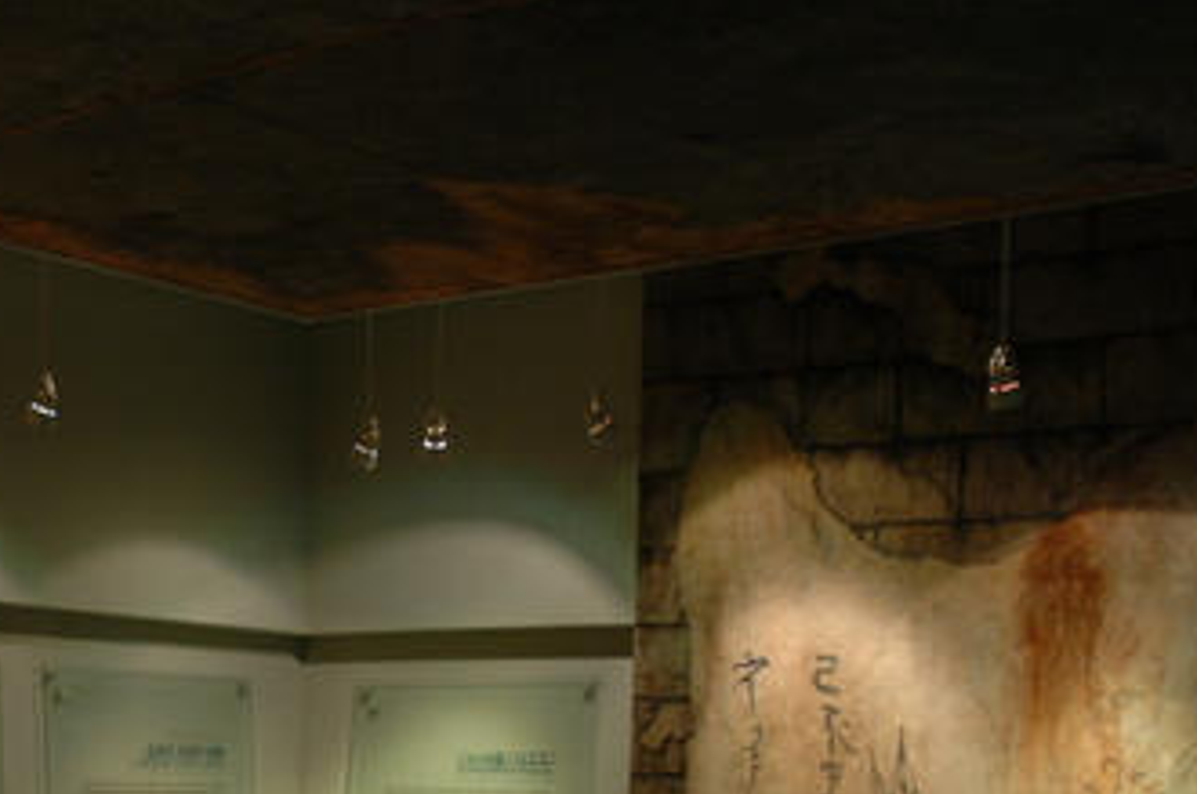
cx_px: 140
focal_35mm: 70
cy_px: 832
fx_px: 2324
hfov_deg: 27.9
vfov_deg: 18.8
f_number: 3.8
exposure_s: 1/30
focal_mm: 22
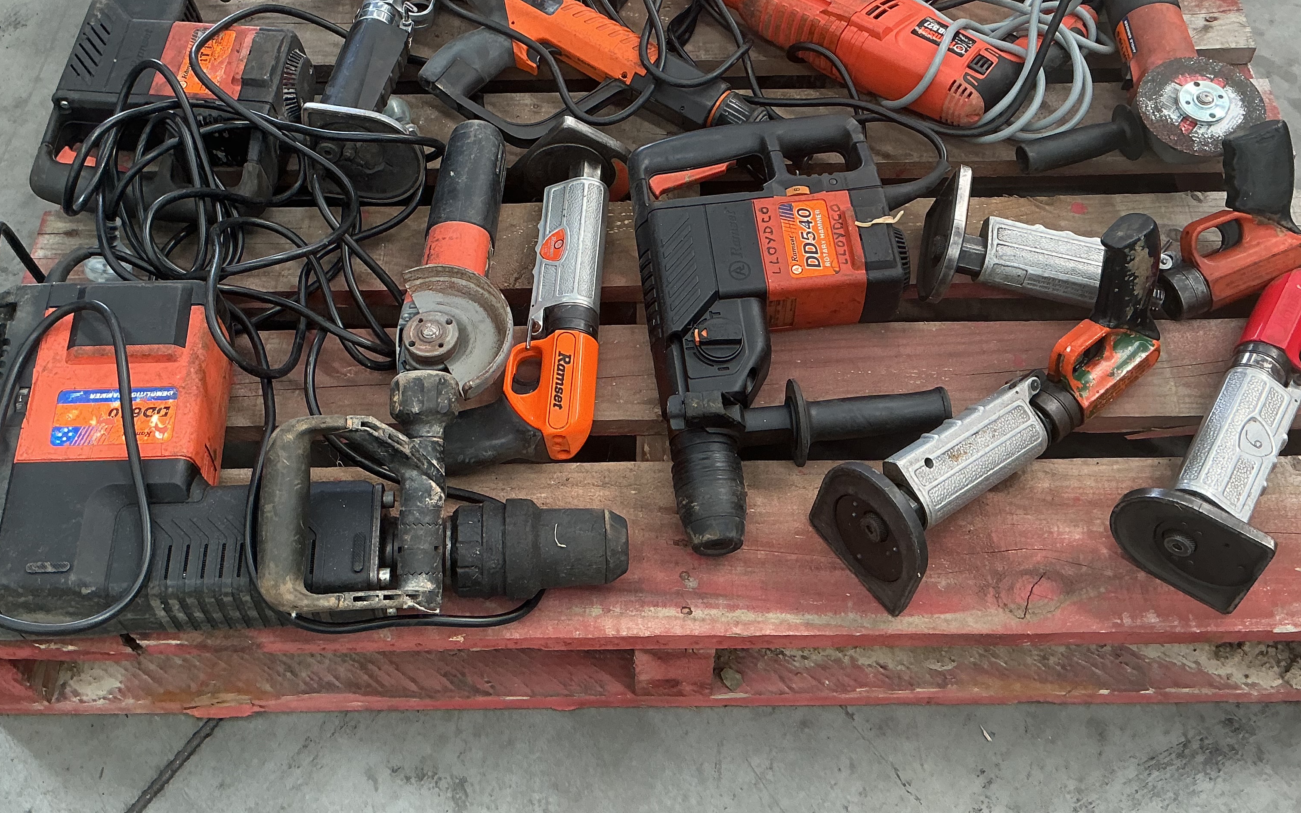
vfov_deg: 30.9
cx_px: 630
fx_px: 1454
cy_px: 235
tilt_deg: -53.1
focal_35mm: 41
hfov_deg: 48.2
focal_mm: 3
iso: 50
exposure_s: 1/100
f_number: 1.8
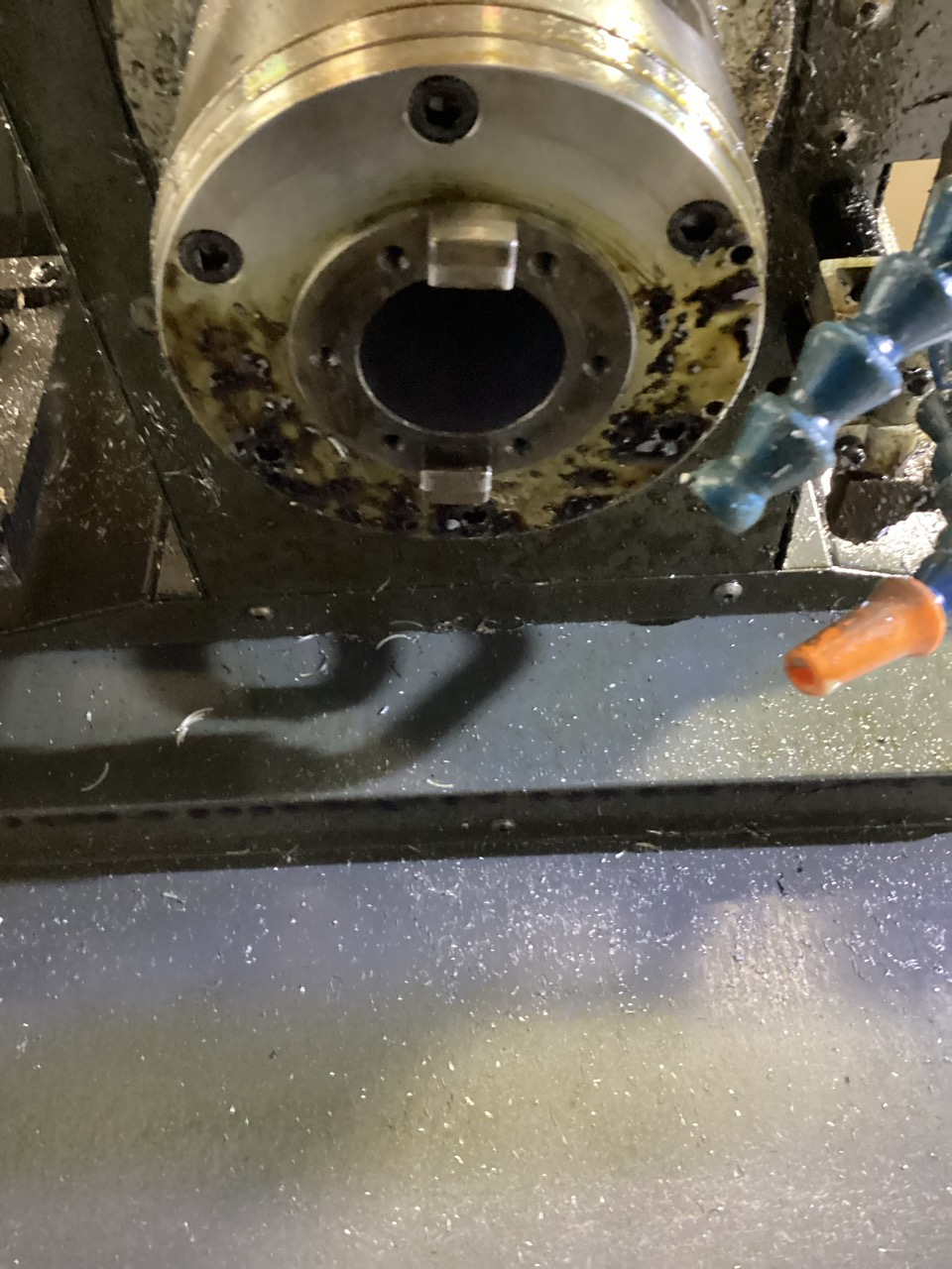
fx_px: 1137
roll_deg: +0.4
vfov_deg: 58.4
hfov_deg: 45.4
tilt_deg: +35.2
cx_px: 476
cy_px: 634
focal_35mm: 31
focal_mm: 3.3
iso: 800
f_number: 2.4
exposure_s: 1/20
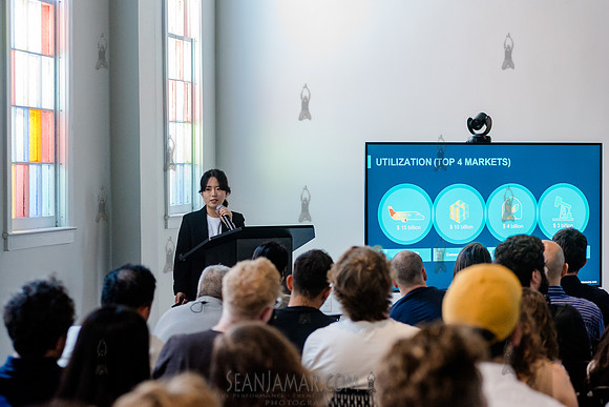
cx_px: 301
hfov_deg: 19.0
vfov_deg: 12.7
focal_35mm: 108
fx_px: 1824
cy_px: 201
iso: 4000
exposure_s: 1/320
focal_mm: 105
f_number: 4
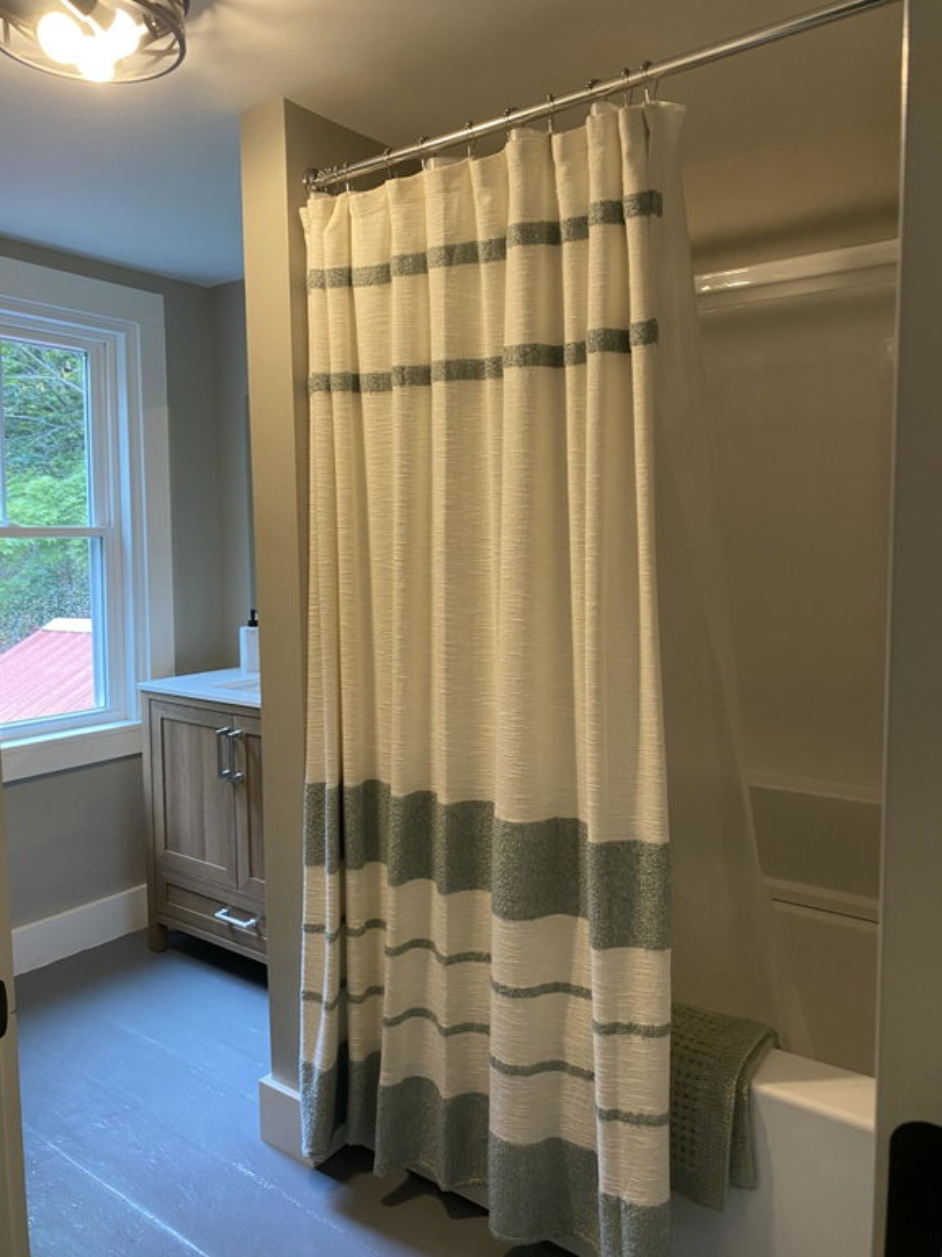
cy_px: 628
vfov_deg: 67.3
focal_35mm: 26
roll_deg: +0.2
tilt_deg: -4.2
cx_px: 471
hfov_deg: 53.1
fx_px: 943
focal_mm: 4.25
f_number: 1.8
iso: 100
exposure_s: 1/60
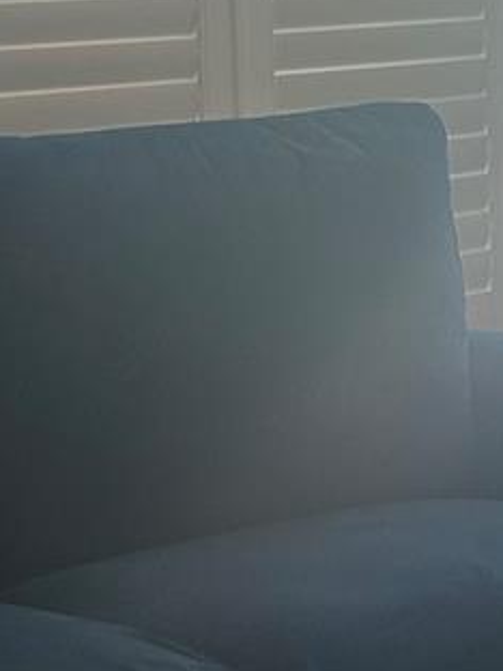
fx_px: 2480
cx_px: 840
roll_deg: +1.3
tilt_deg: -1.7
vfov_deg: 15.2
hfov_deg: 11.0
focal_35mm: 128
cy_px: 54
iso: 80
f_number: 1.5
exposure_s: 1/121
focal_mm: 5.7
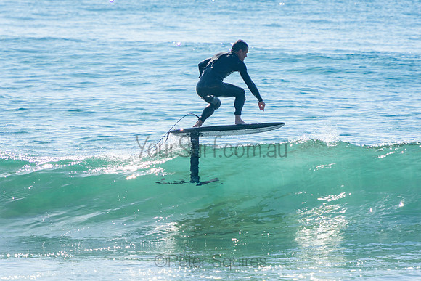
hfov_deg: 4.2
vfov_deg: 2.8
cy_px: 140
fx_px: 5790
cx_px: 210
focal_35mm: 495
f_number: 5.6
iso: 180
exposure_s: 1/1250
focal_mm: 330
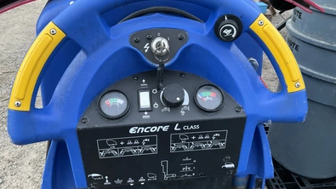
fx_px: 285
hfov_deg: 61.0
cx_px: 167
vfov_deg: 36.6
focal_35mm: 32
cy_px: 88
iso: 320
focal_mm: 3
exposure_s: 1/40
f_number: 1.8
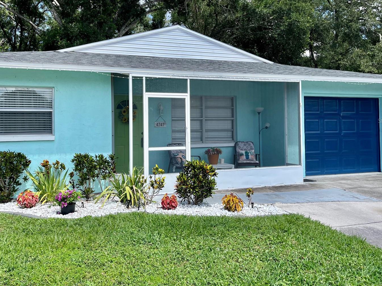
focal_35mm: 31
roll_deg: +1.3
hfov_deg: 58.3
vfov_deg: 45.3
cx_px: 177
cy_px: 121
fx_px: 342
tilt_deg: +1.1
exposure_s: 1/2179
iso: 50
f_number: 1.6
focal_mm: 5.1
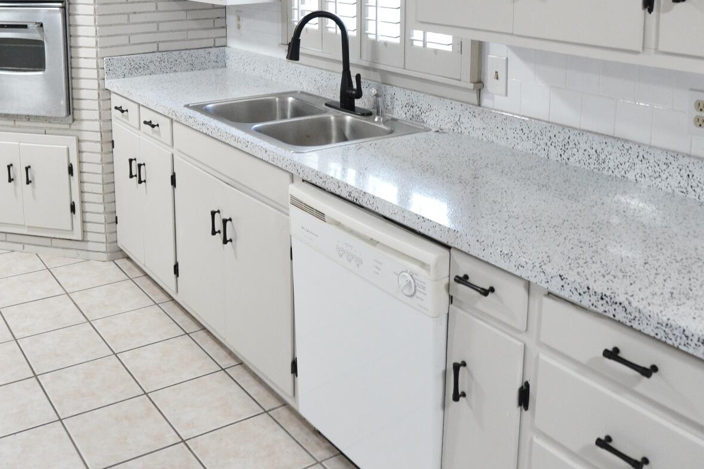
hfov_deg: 50.0
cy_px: 48
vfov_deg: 33.2
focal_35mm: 38
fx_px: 743
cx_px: 246
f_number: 2.8
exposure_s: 1/30
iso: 500
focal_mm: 10
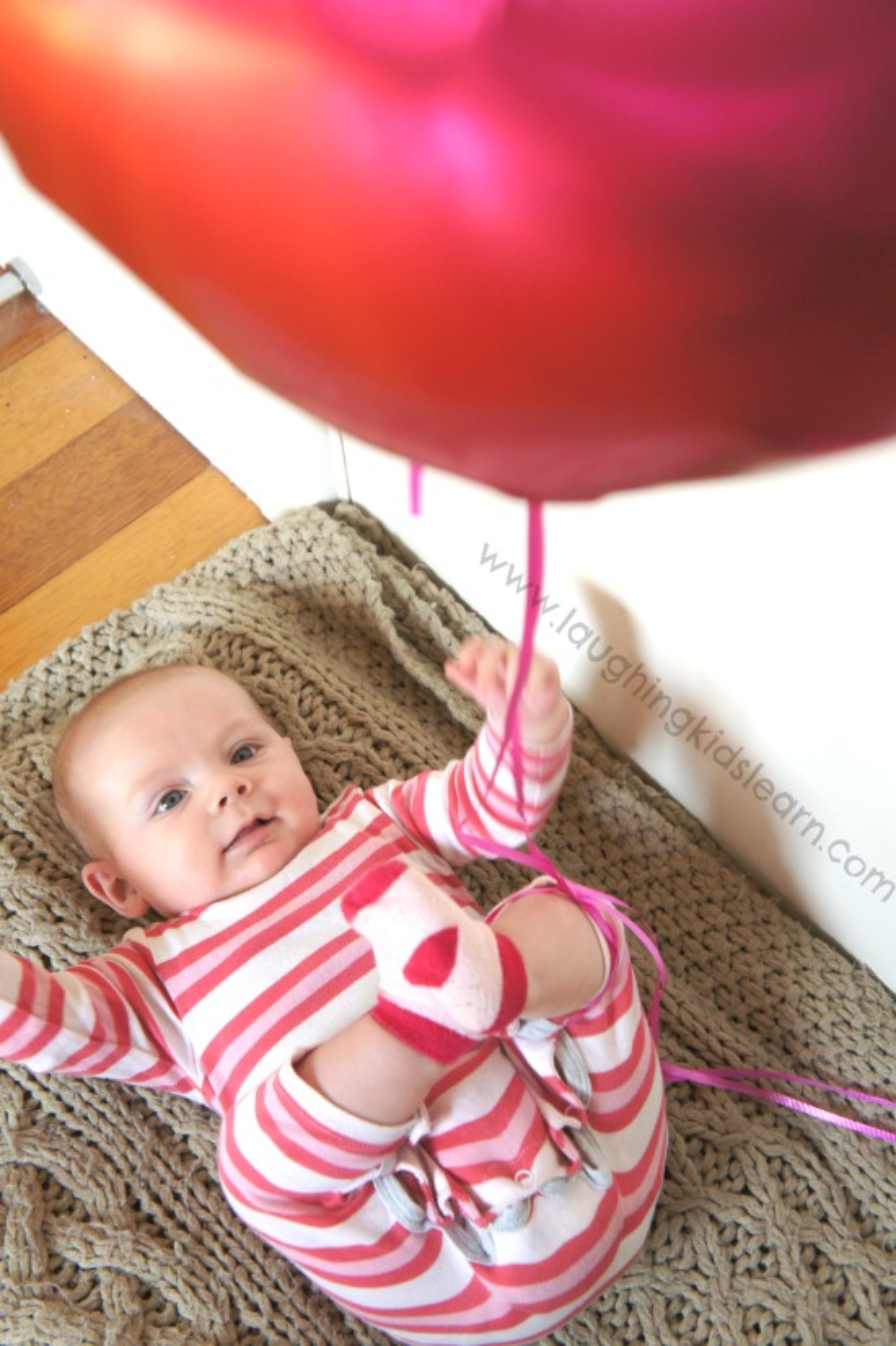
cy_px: 673
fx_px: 2186
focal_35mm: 58
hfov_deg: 23.2
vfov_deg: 34.2
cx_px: 448
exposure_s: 1/160
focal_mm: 39
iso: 500
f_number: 4.5
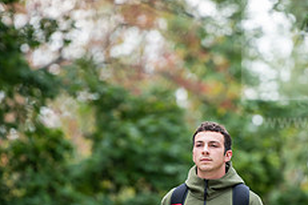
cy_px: 150
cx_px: 201
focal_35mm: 503
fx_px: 4303
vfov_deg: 2.7
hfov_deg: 4.1
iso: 400
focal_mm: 200
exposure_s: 1/250
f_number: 2.8
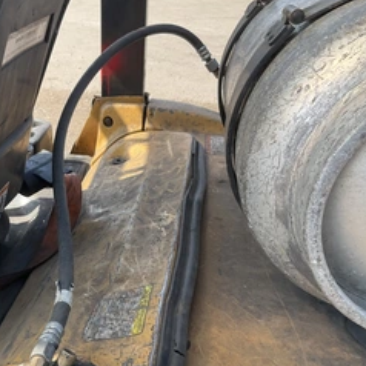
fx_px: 514
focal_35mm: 43
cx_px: 75
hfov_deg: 37.8
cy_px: 226
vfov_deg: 38.9
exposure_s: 1/425
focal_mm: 3
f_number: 1.8
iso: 25
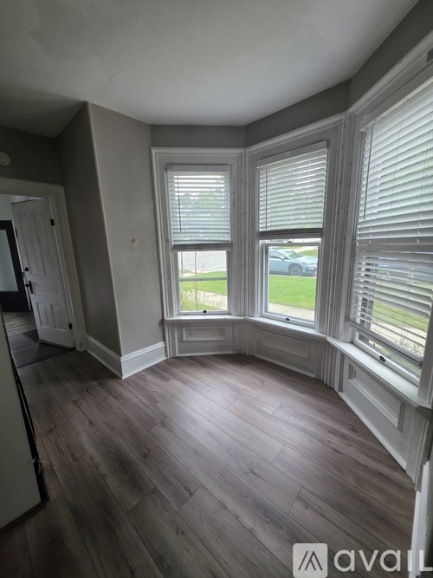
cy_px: 289
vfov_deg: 106.2
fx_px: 217
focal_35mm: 13
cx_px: 216
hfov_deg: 89.9
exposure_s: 1/120
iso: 160
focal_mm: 2.2
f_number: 1.9
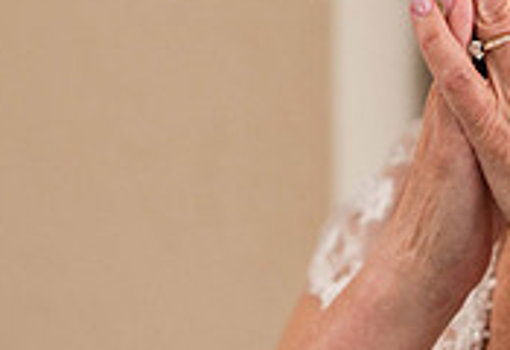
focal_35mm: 345
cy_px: -15
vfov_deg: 4.1
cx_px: 536
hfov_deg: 5.9
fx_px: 4931
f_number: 2
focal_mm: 85
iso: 500
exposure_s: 1/125
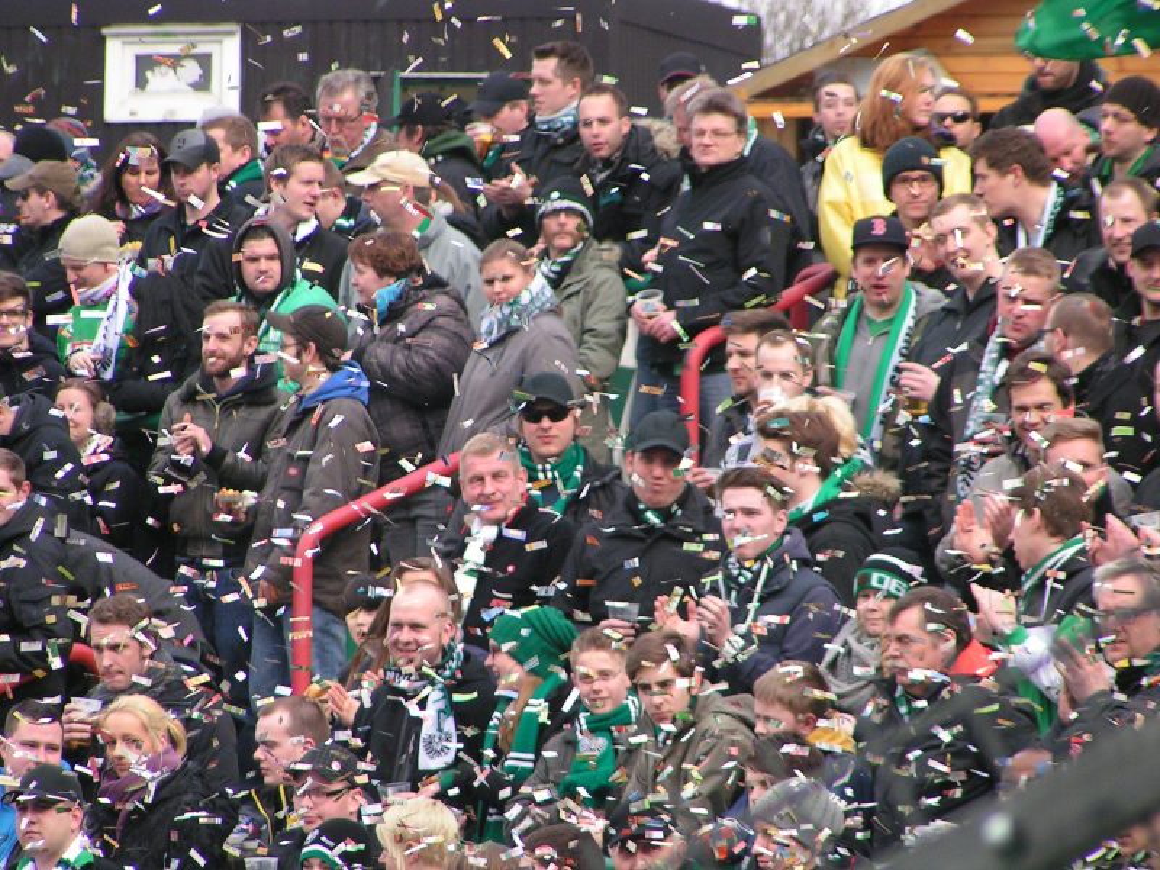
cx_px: 580
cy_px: 435
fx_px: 10924
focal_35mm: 326
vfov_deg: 4.6
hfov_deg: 6.1
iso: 100
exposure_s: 1/500
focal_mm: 49.8
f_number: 3.5
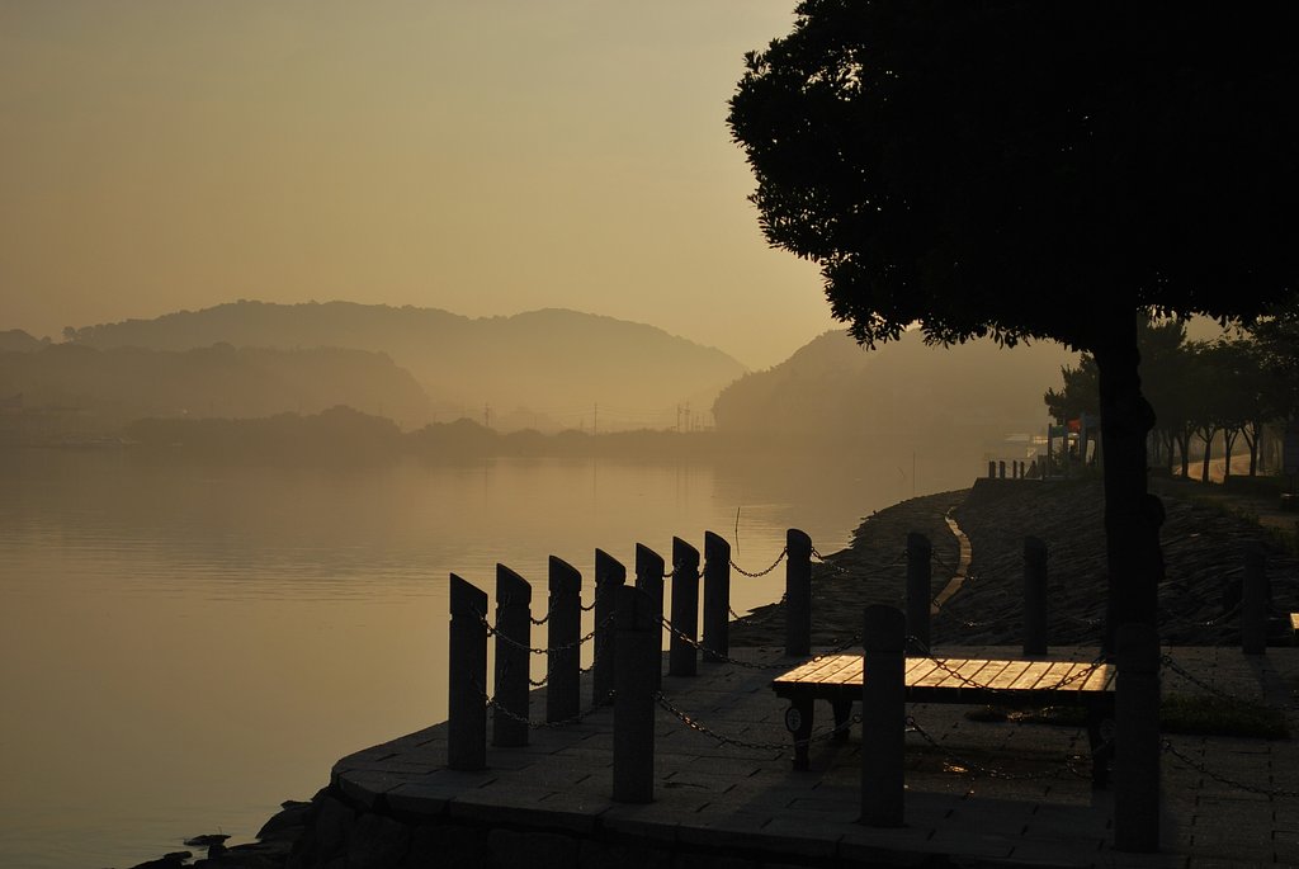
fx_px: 3684
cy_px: 434
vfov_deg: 13.5
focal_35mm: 102
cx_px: 650
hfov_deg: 20.0
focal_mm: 68
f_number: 8
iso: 100
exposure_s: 1/100
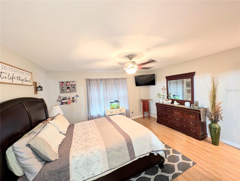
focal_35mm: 12
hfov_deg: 110.5
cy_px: 90
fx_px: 83
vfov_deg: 94.6
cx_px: 120
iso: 267
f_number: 1.95
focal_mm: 2.23
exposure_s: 1/24
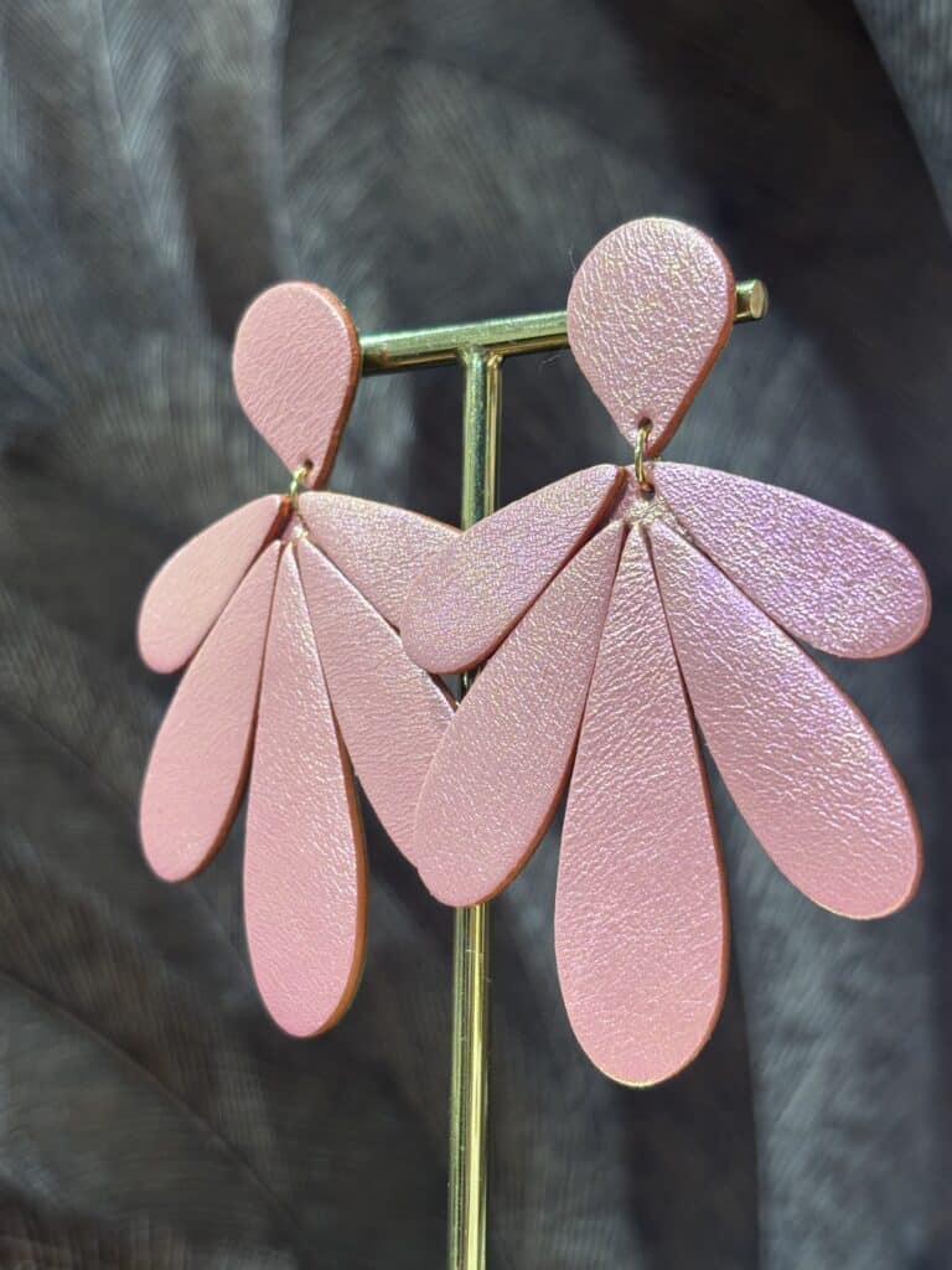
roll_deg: -2.0
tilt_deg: +5.2
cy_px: 635
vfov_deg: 36.8
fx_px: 1907
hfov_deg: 28.0
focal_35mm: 52
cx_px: 476
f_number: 1.6
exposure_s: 1/50
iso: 25
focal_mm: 5.96
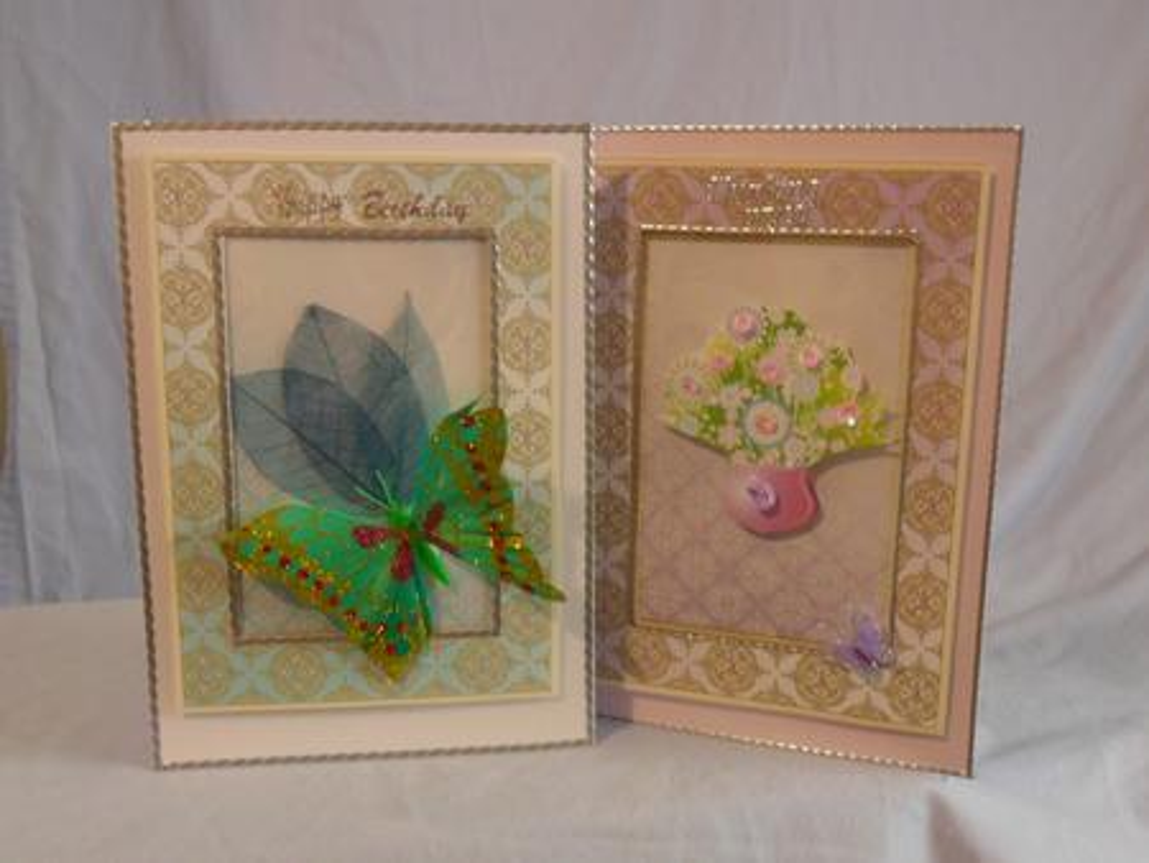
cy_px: 432
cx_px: 574
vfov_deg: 38.7
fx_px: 1229
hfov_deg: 50.1
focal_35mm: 37
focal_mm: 6.6
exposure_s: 1/10
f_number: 4
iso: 200
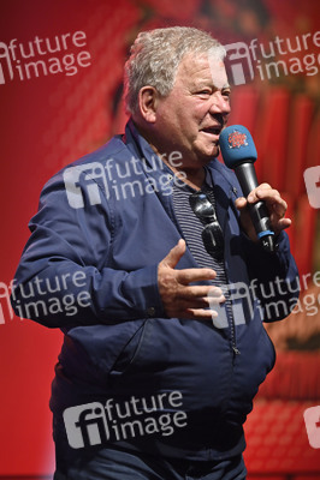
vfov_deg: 12.5
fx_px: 2204
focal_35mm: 165
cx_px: 160
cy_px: 240
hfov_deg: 8.3
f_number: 2.8
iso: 1000
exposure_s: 1/400
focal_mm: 165
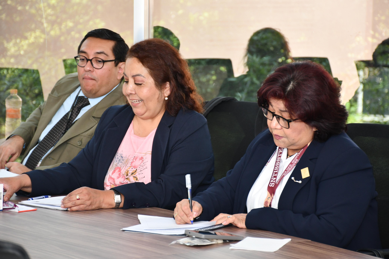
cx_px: 194
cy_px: 130
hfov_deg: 15.2
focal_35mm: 135
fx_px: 1459
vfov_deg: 10.2
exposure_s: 1/50
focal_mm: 90
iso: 640
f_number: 5.6
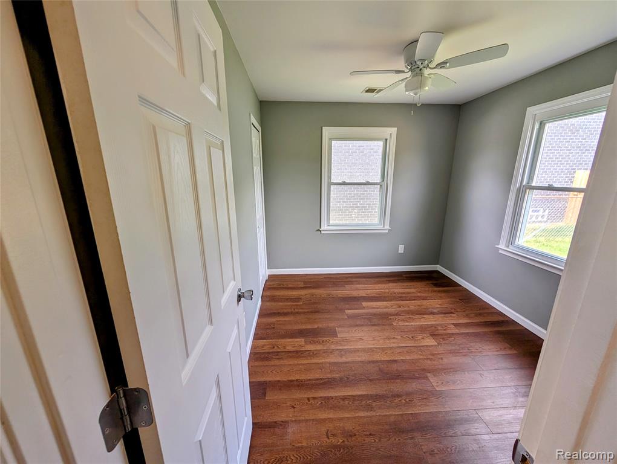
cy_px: 232
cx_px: 308
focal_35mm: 12
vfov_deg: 94.6
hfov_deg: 110.5
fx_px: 214
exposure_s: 1/196
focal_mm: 2.02
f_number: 1.7
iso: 51
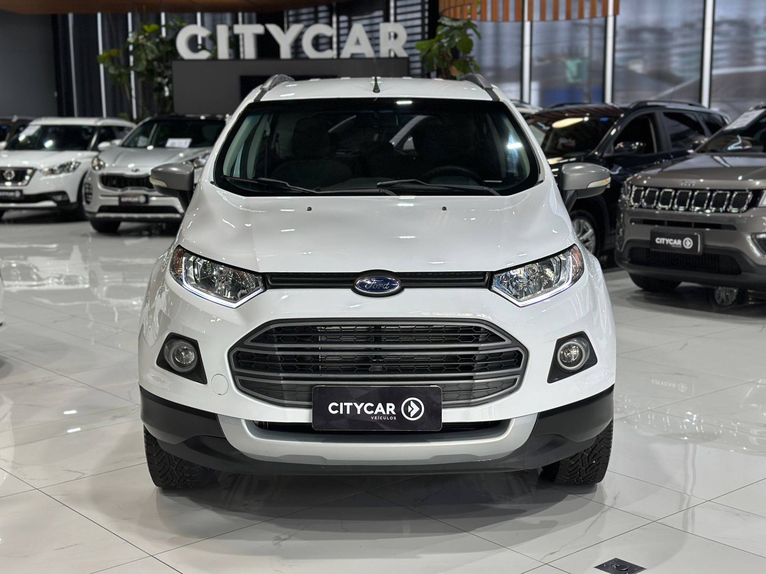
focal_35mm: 48
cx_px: 383
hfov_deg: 39.7
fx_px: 1062
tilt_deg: -8.8
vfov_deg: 30.3
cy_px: 287
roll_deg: +0.1
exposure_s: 1/120
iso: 100
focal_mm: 6.86
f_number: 1.78
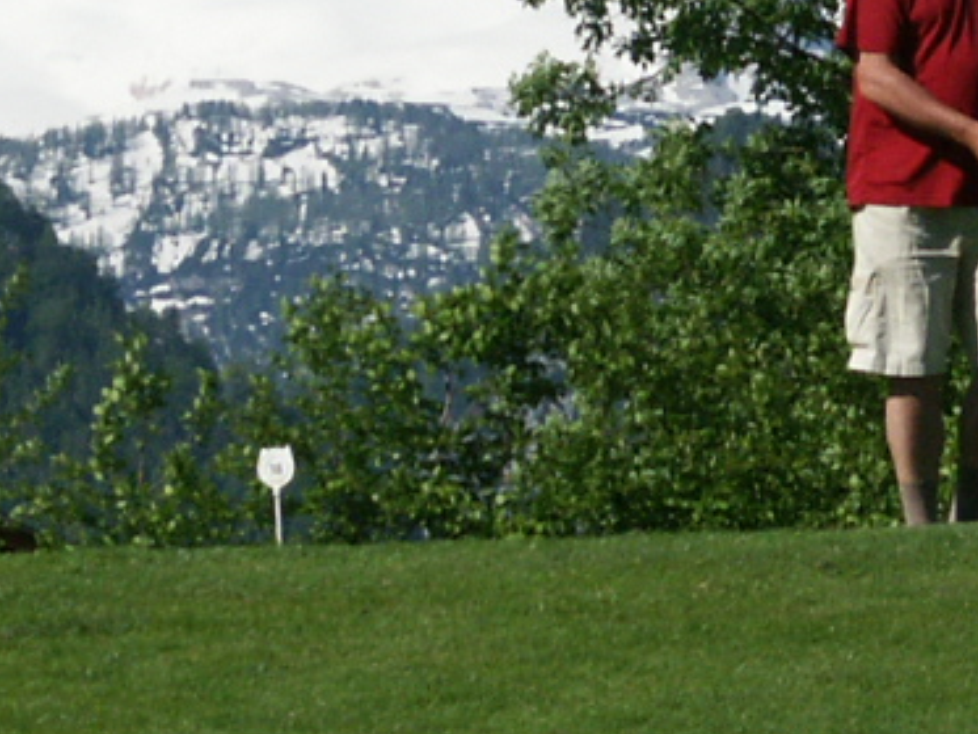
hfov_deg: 3.6
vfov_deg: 2.7
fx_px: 15629
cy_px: 100
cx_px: 202
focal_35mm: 553
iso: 100
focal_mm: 32.7
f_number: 6.7
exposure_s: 1/750
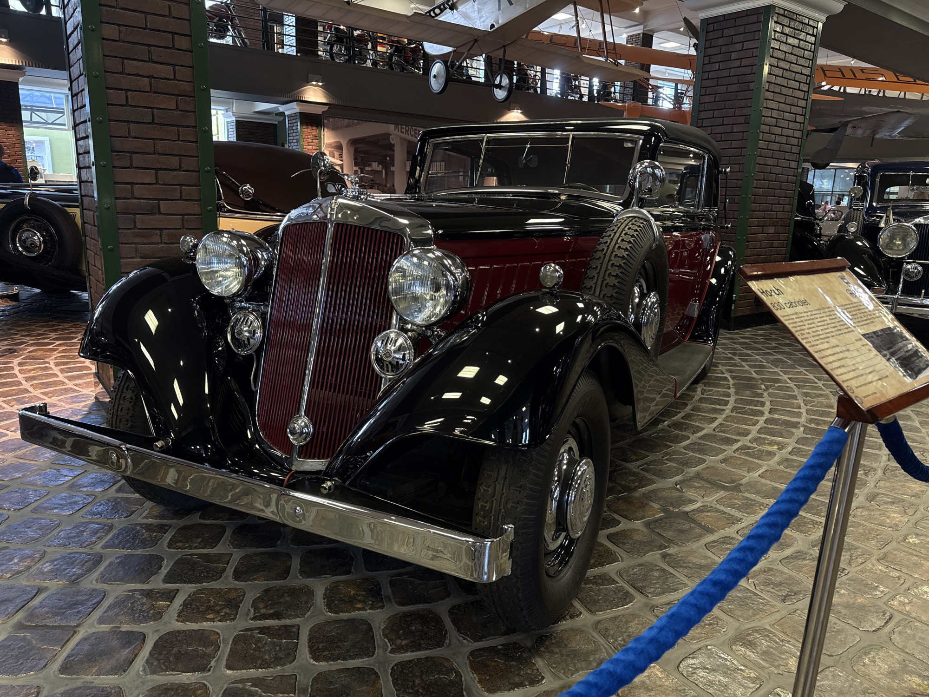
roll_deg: -2.2
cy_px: 348
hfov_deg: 71.6
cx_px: 464
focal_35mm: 24
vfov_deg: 56.8
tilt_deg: -12.4
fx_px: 644
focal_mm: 6.76
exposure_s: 1/50
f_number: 1.78
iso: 250
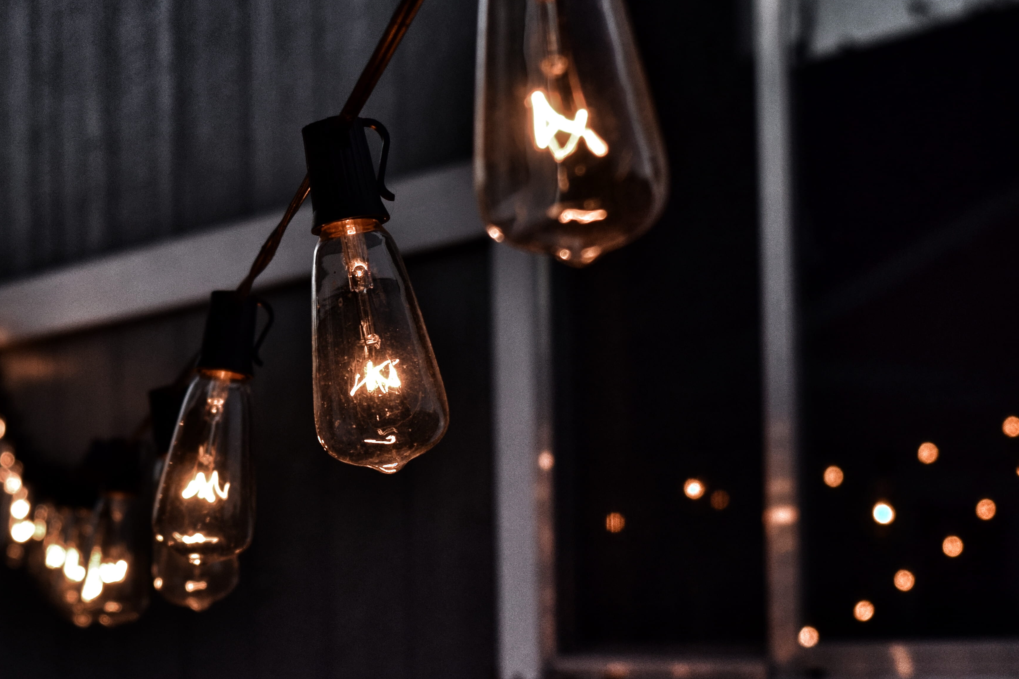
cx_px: 384
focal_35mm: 120
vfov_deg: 11.4
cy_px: 372
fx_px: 3396
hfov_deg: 17.0
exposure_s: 1/200
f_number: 7.1
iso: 400
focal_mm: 46
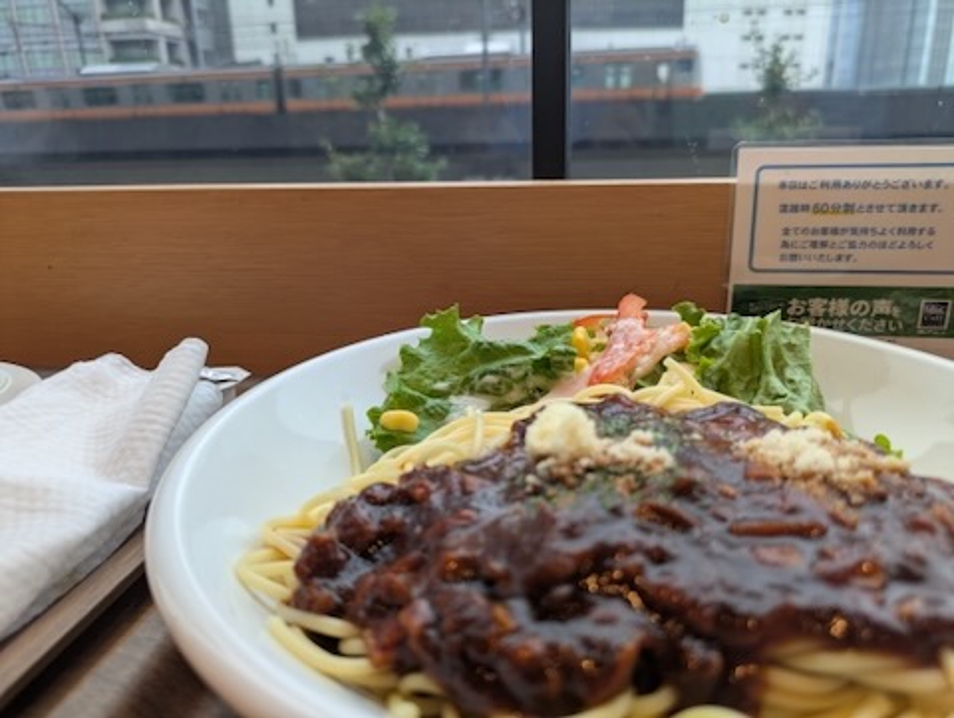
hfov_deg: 69.3
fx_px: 690
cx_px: 477
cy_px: 359
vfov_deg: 55.0
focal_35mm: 25
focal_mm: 5.43
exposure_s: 1/100
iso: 63
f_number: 1.89
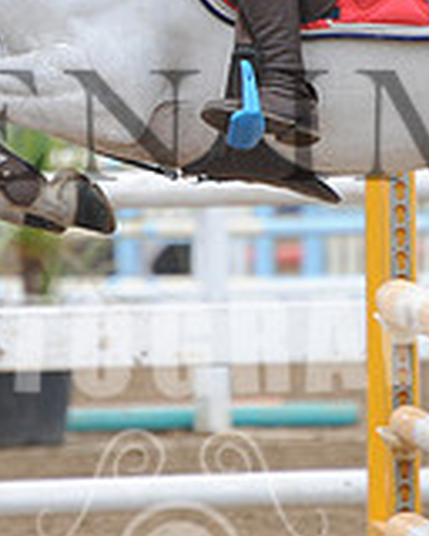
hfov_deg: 1.5
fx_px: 16220
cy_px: 87
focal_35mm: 1022
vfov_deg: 1.9
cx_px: 181
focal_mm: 300
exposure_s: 1/1000
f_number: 5.6
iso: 1000
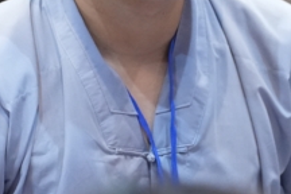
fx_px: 3613
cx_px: 46
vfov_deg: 3.1
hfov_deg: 4.6
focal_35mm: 447
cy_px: -30
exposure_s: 1/200
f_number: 2.8
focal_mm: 99
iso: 4000
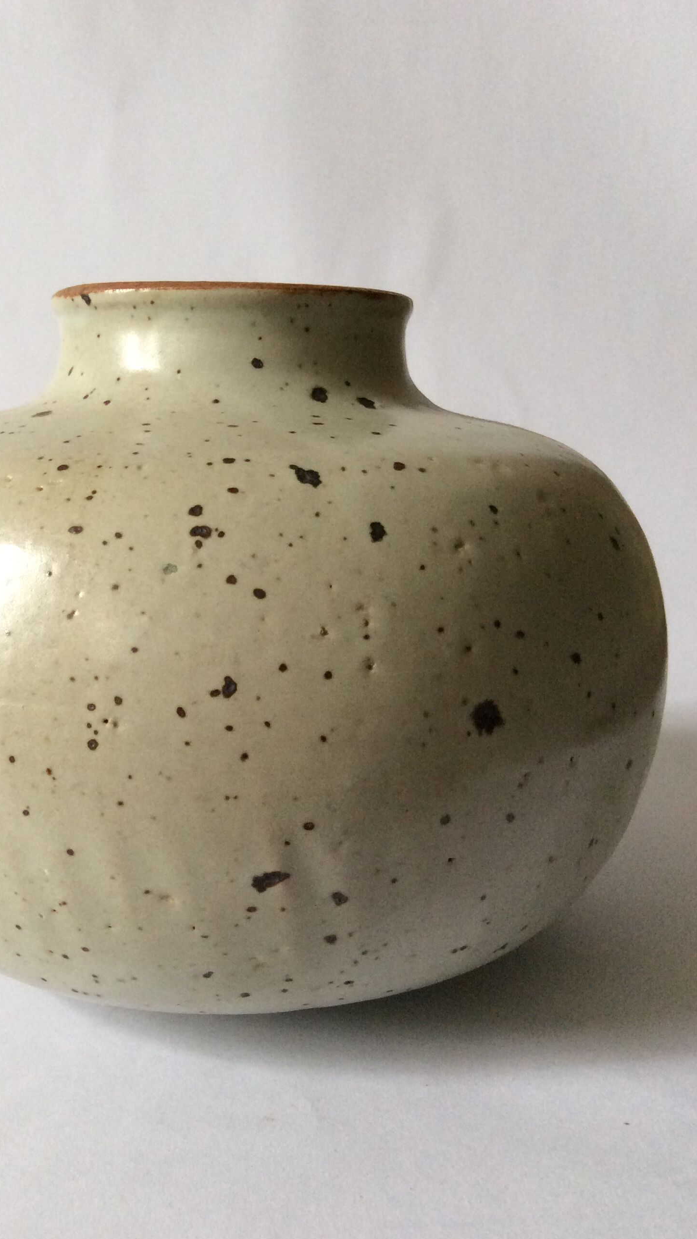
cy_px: 619
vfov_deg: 56.6
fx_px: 1150
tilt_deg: -10.1
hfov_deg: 33.5
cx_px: 239
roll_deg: +0.0
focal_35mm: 35
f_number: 2.4
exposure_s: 1/25
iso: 125
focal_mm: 3.3
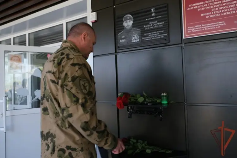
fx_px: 178
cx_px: 118
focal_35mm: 27
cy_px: 79
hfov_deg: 67.4
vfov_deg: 47.9
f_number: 4.5
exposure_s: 1/125
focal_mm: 18
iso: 320
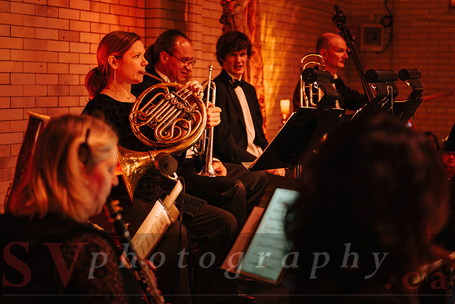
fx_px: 885
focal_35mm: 70
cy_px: 152
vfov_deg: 19.5
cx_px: 228
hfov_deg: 28.8
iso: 1600
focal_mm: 70
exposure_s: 1/80
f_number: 2.8
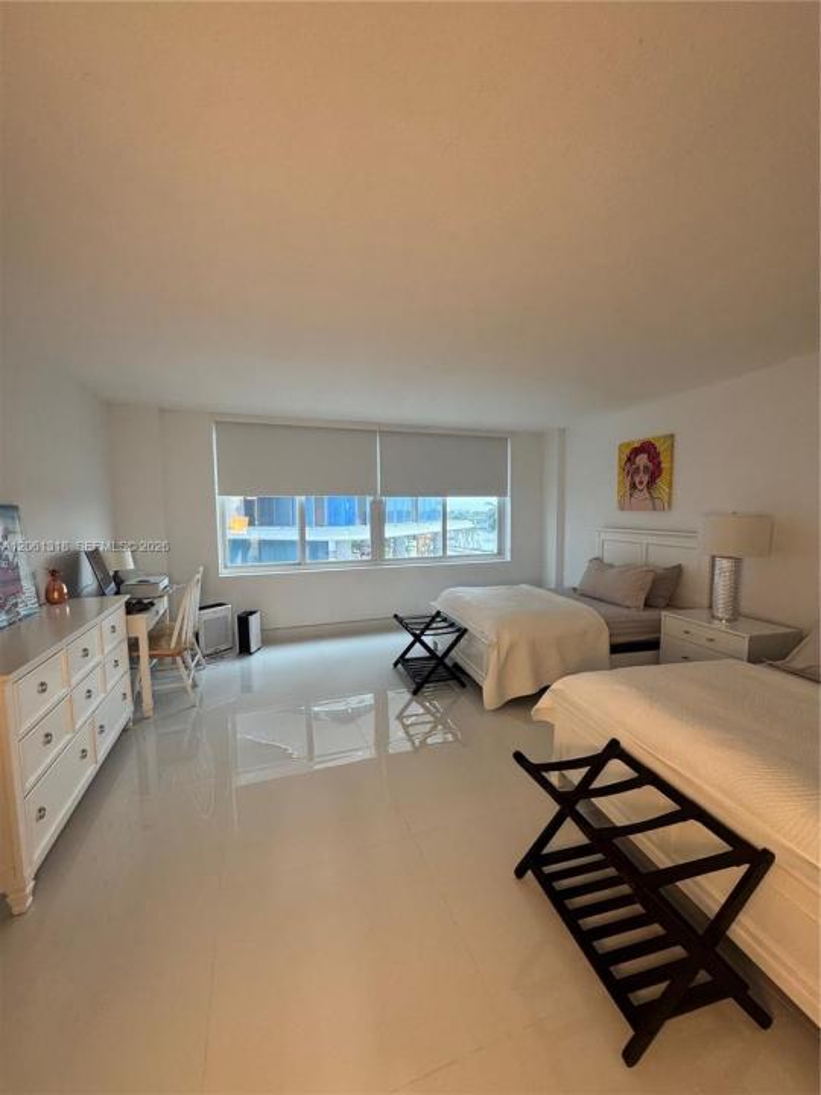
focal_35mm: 14
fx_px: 443
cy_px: 548
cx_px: 410
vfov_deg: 102.1
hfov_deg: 85.7
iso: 250
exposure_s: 1/120
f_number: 2.2
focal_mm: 2.22
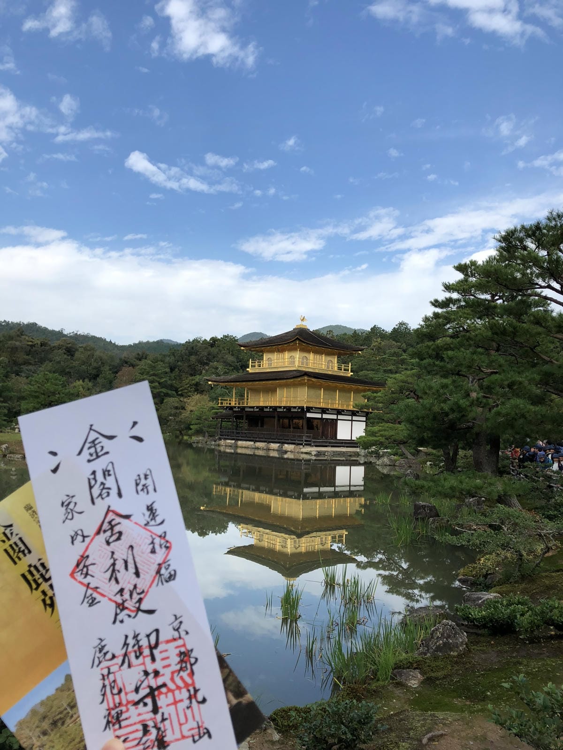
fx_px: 629
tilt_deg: +3.9
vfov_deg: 61.7
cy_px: 375
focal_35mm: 29
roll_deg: -1.8
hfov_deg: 48.2
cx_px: 282
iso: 20
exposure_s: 1/1412
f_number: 1.8
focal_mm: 3.99
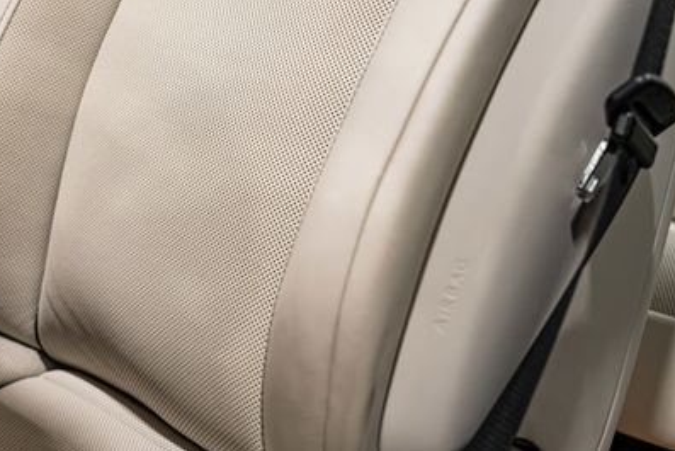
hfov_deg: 27.9
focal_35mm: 71
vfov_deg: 19.0
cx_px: 138
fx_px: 1332
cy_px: 89
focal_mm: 44
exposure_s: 1/80
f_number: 4
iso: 1600
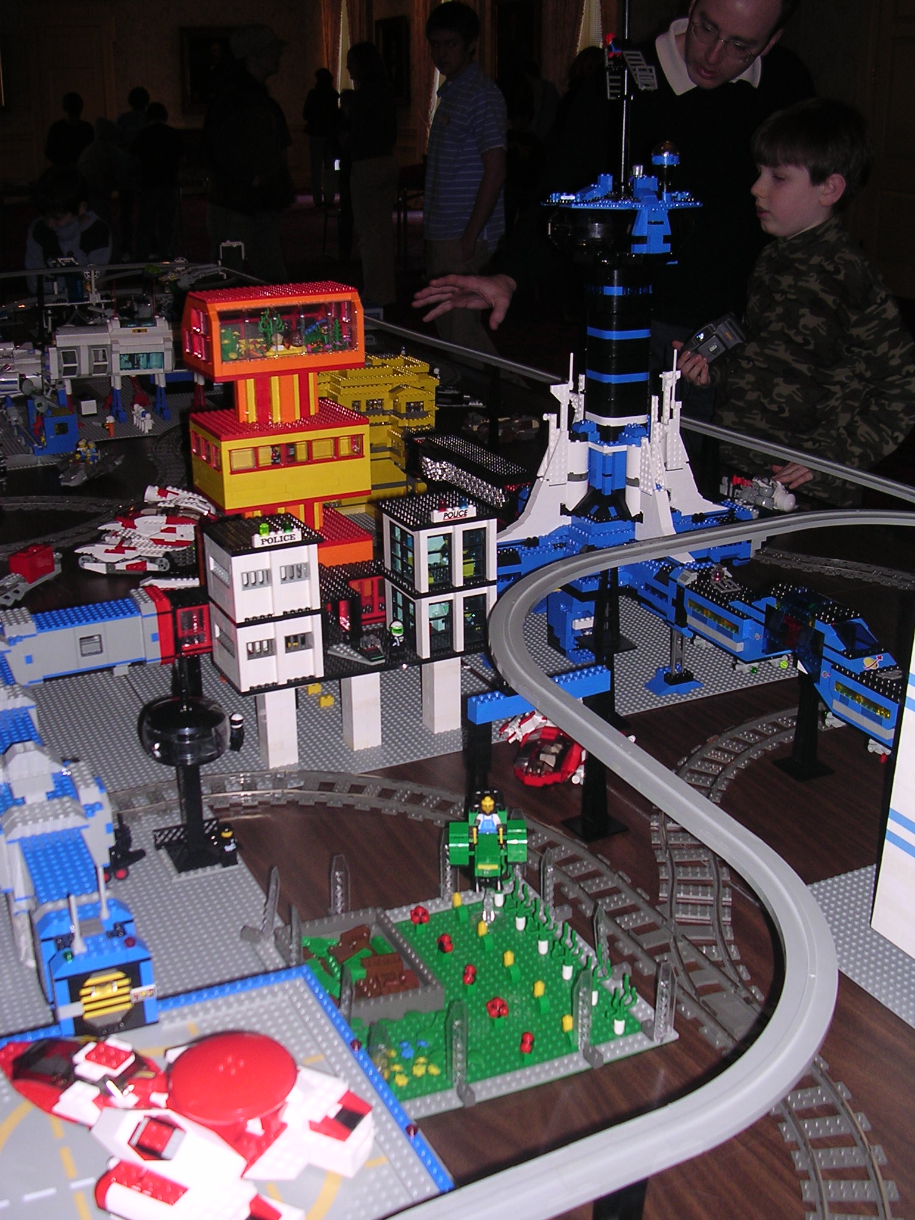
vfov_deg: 49.0
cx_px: 458
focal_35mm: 38
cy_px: 610
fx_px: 1339
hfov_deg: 37.7
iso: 100
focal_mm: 5.8
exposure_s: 1/60.1
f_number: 2.8
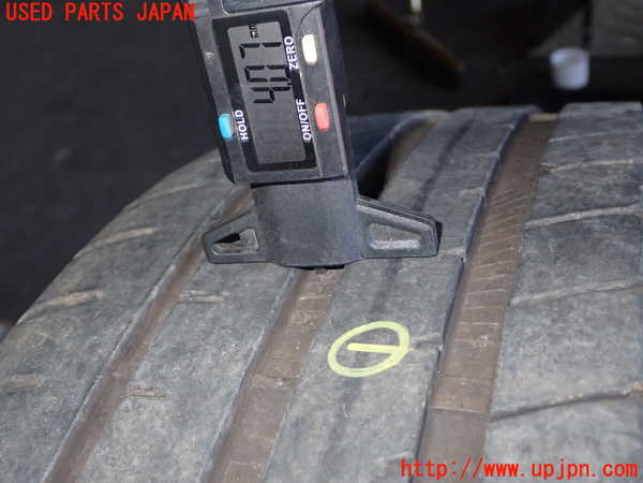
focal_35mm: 41
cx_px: 322
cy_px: 242
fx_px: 762
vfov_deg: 35.1
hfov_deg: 45.8
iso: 320
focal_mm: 7.31
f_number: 8
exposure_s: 1/40
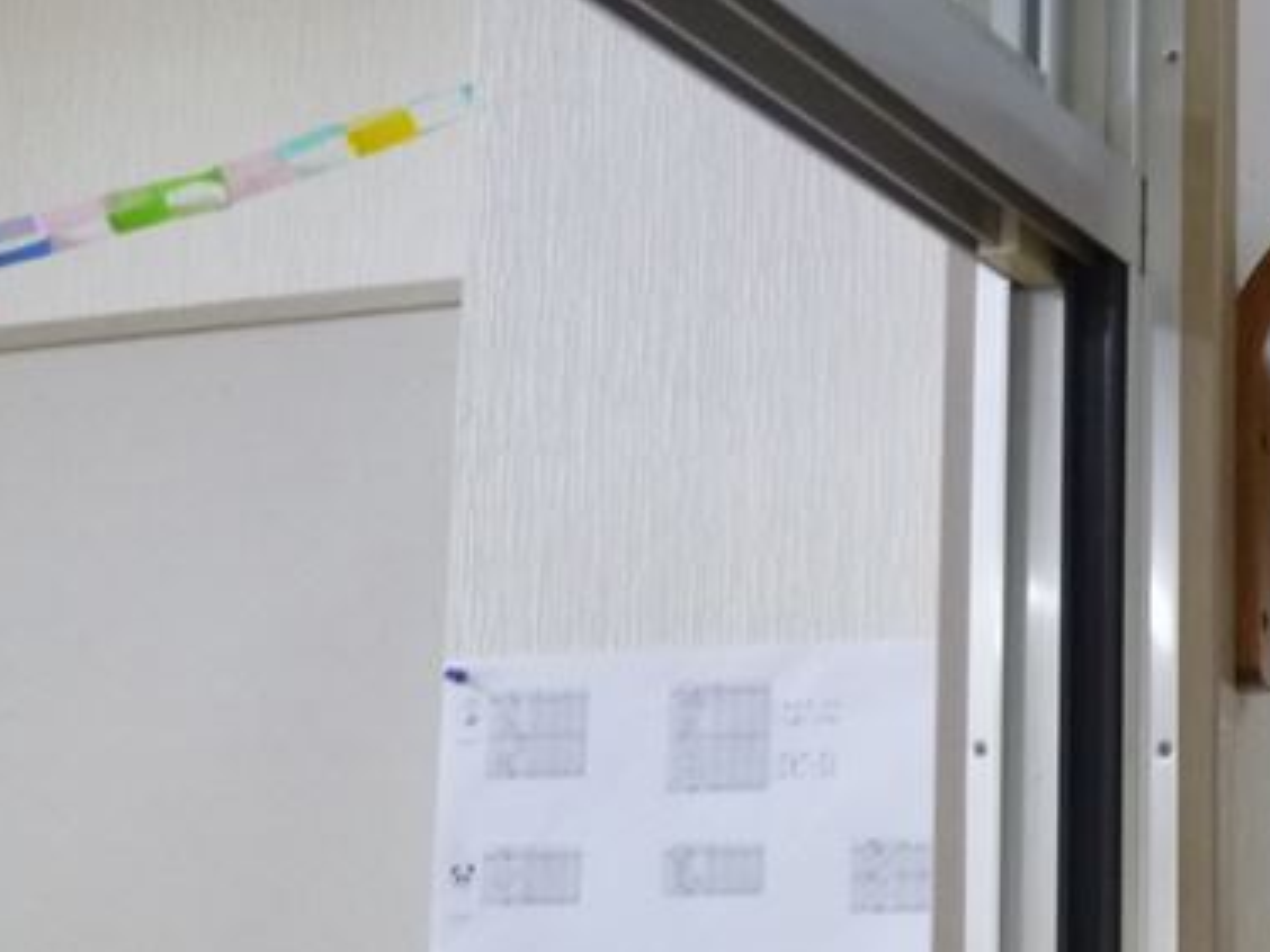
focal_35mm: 68
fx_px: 2495
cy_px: 699
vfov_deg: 21.5
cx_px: 1483
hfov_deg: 25.9
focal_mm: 4.5
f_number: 2.8
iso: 200
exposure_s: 1/30
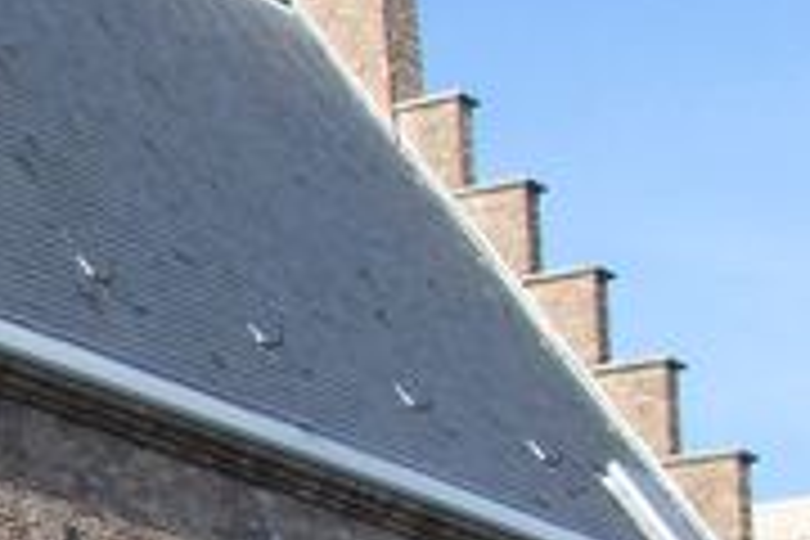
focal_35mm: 192
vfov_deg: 7.0
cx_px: -796
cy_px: 808
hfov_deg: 10.0
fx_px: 4320
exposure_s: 1/500
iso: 800
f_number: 8
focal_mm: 18
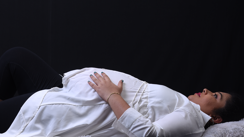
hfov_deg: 21.7
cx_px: 71
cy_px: 92
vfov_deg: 12.3
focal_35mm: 98
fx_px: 634
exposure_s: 1/125
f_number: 6.3
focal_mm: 48
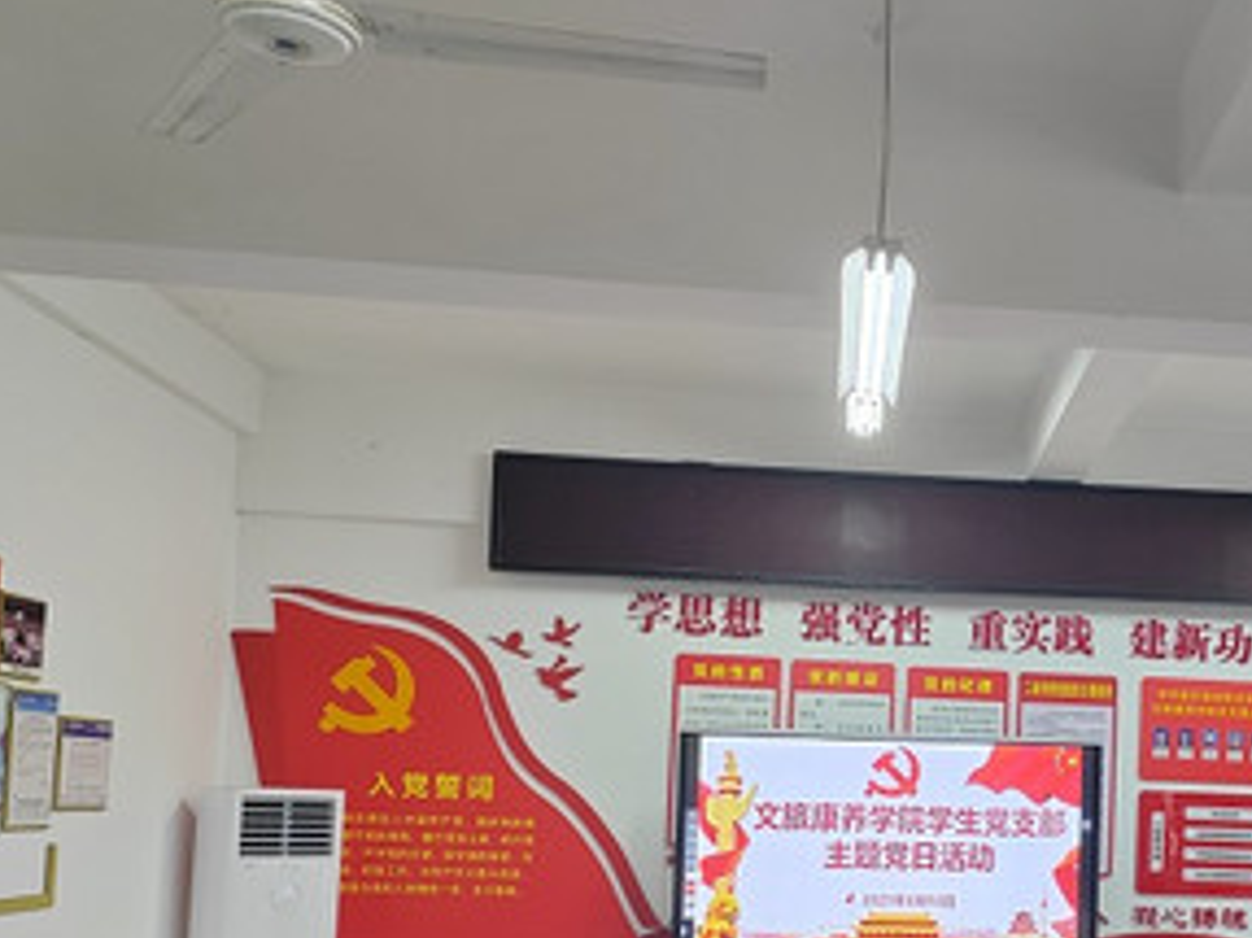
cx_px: 1082
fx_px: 1699
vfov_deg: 30.2
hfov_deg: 38.2
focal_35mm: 47
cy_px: 726
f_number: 1.9
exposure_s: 1/50
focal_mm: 5.52
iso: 400
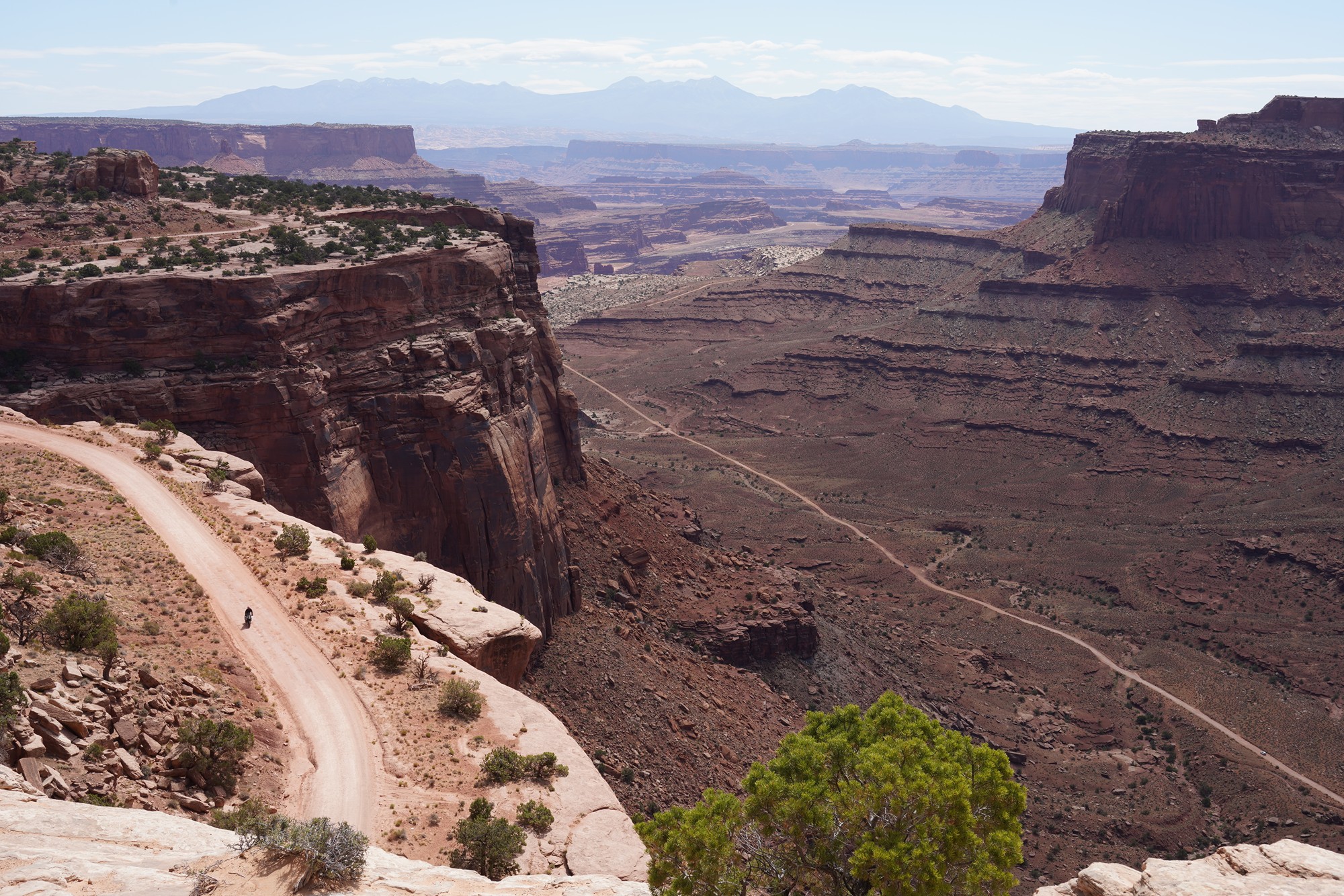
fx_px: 1493
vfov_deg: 33.4
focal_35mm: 40
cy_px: 448
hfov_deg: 48.5
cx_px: 672
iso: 100
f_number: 13
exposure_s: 1/100
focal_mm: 40
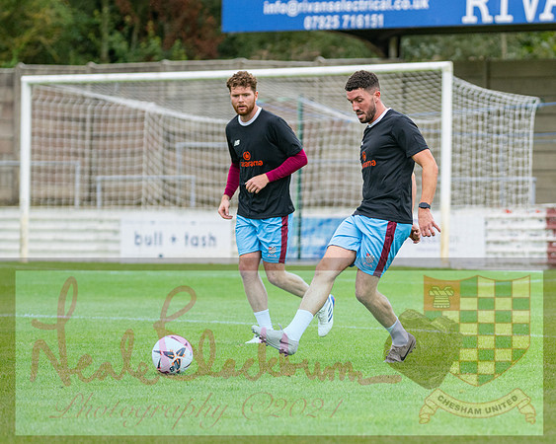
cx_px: 484
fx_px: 4361
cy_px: 237
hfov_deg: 7.3
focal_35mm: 265
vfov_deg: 5.8
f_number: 2.8
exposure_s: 1/1250
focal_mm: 155
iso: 400
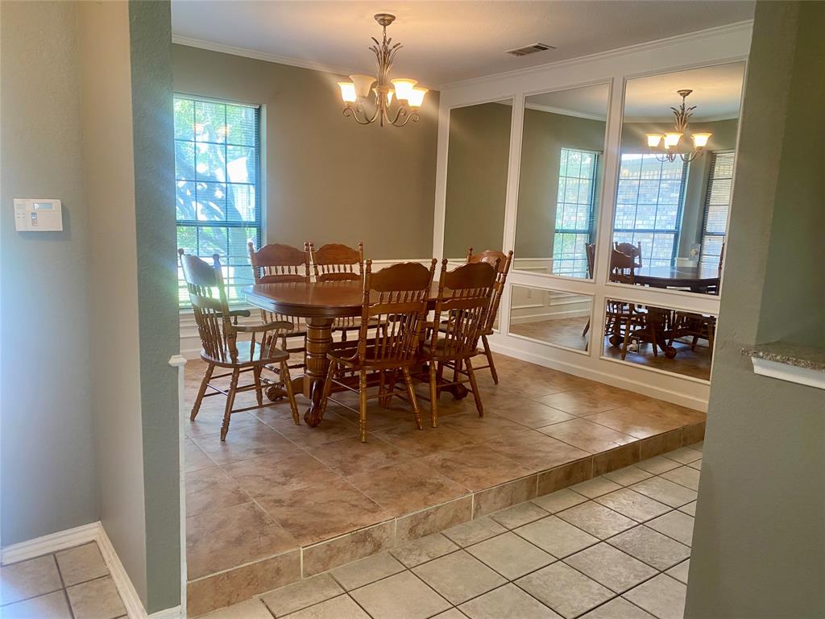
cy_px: 310
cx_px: 412
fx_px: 620
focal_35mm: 26
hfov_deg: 67.3
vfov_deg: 53.1
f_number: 1.8
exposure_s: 1/60
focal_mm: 4.25
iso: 160
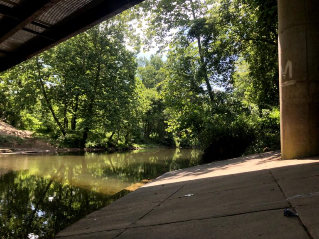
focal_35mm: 28
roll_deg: -0.4
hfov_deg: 63.4
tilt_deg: +6.1
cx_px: 160
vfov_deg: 49.7
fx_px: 258
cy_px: 120
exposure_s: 1/1453
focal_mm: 4
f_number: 1.8
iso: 20
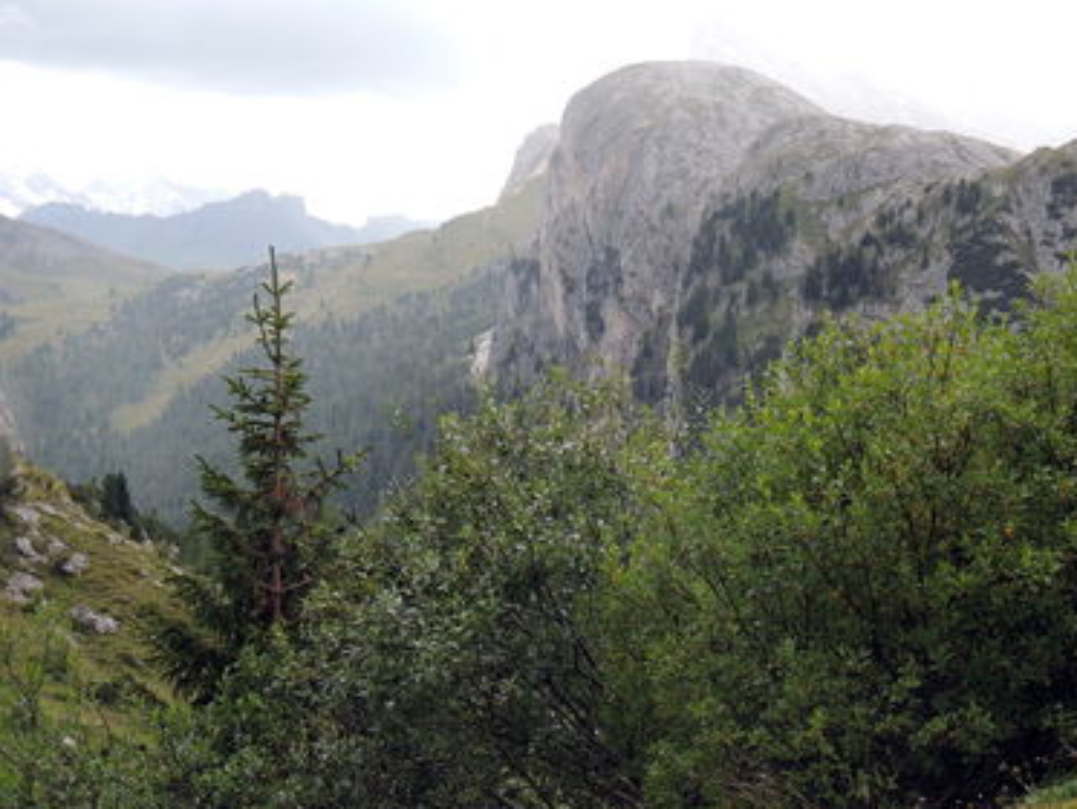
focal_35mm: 63
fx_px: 1961
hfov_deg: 30.6
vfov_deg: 23.3
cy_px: 415
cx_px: 673
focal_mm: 8.3
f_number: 3.5
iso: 100
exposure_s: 1/200
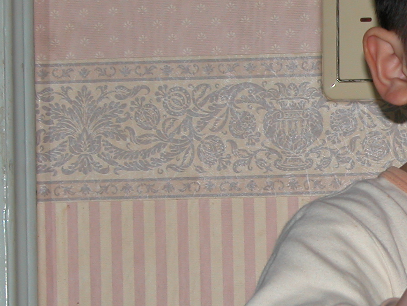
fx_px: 2505
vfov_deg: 7.0
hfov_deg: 9.2
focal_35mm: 213
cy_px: 225
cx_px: 490
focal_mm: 19.9
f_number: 3.4
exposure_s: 1/125
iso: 100
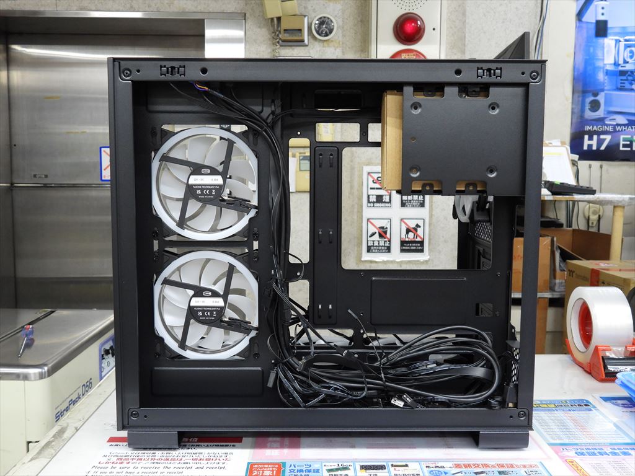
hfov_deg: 52.6
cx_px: 318
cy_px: 238
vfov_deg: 40.7
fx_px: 642
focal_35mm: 35
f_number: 3.2
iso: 320
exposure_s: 1/30
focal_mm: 6.2
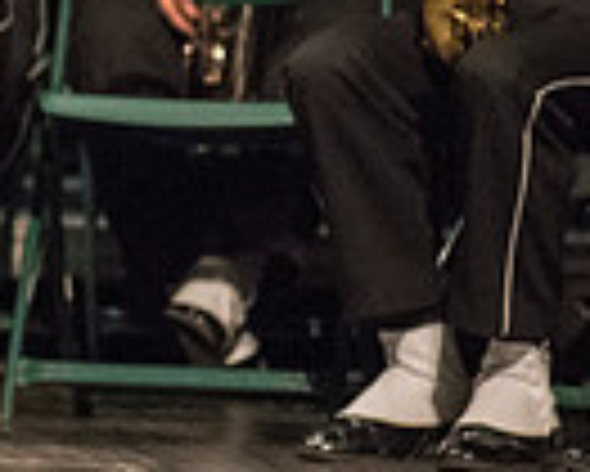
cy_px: -312
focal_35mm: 1248
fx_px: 21808
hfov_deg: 1.5
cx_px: -585
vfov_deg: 1.2
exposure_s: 1/500
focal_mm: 300
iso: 4000
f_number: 2.8
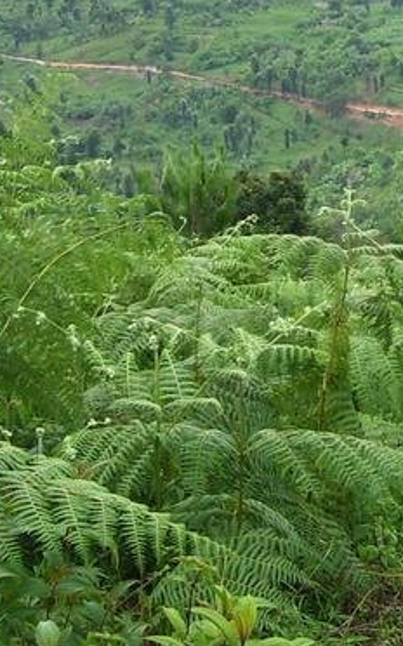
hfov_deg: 12.0
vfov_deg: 18.8
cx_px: 337
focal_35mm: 108
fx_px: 1901
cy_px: 24
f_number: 2.7
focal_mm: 6
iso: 80
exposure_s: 1/250
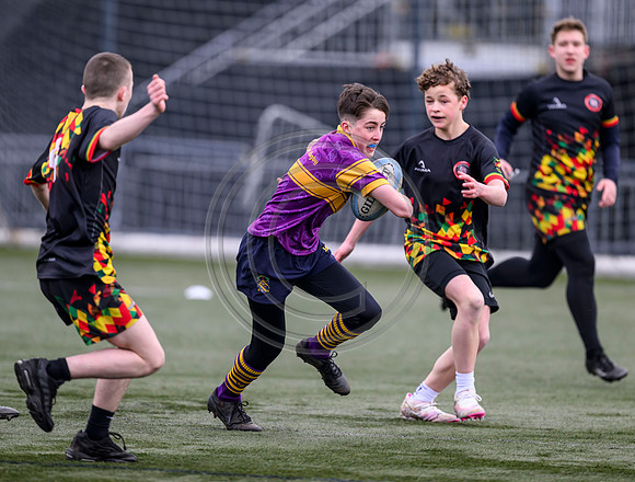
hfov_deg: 4.0
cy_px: 213
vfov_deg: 3.1
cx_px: 285
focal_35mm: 489
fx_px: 9013
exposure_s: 1/1600
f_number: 3.2
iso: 500
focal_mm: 400
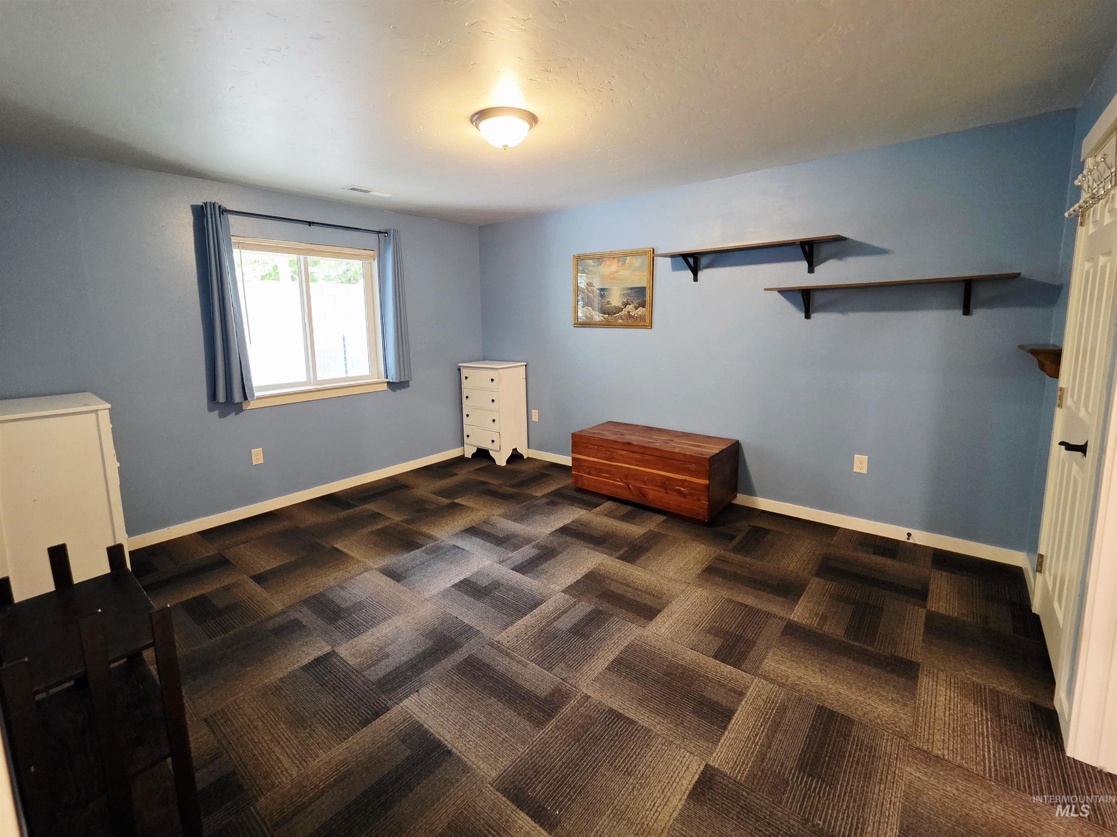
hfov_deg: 106.2
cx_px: 558
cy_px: 418
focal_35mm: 13
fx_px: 419
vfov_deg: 89.9
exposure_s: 1/60.2
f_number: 1.9
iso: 640
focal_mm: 2.2
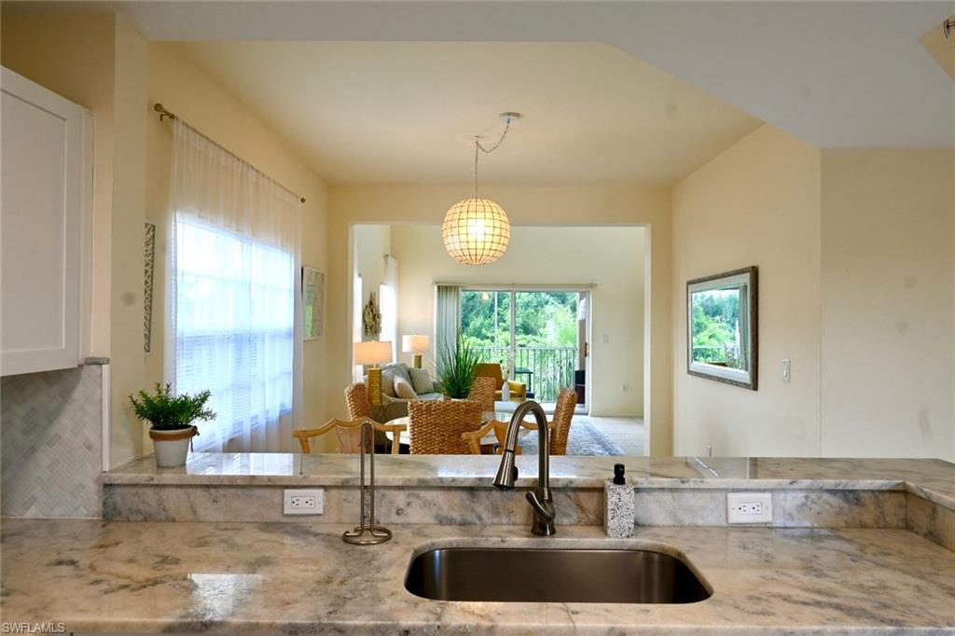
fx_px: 636
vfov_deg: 53.1
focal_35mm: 24
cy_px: 318
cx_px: 478
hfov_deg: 73.8
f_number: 8
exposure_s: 1/10
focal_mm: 16
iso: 100
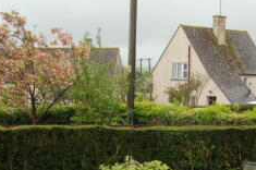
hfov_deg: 22.1
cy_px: 232
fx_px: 653
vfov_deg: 14.1
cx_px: 151
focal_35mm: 92
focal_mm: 22
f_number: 5.6
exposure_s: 1/125
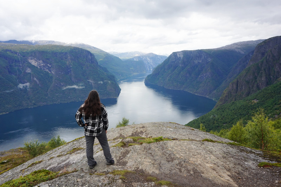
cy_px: 94
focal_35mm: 26
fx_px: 199
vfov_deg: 50.4
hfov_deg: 70.4
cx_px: 140
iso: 100
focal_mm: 17
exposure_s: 1/80
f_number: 9
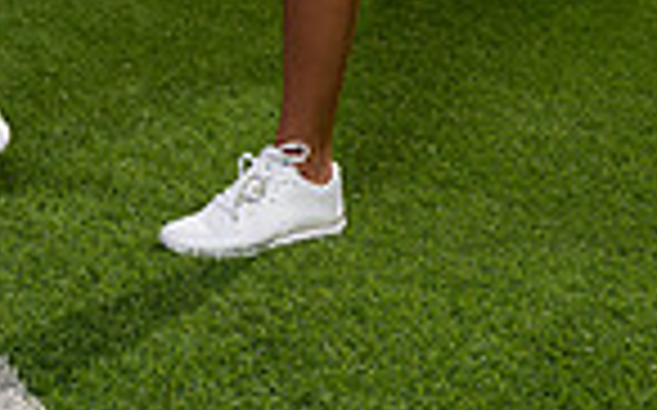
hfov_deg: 16.2
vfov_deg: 9.2
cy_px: -536
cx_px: 220
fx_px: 2308
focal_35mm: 129
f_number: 4.5
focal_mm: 41
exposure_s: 1/250
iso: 640
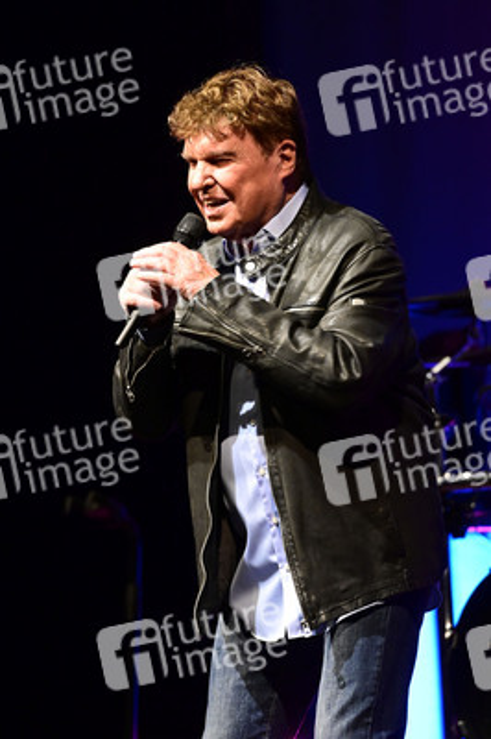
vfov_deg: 10.3
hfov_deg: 6.9
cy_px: 370
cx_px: 246
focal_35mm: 200
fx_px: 4098
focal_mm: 200
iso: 5000
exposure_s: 1/125
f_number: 4.5
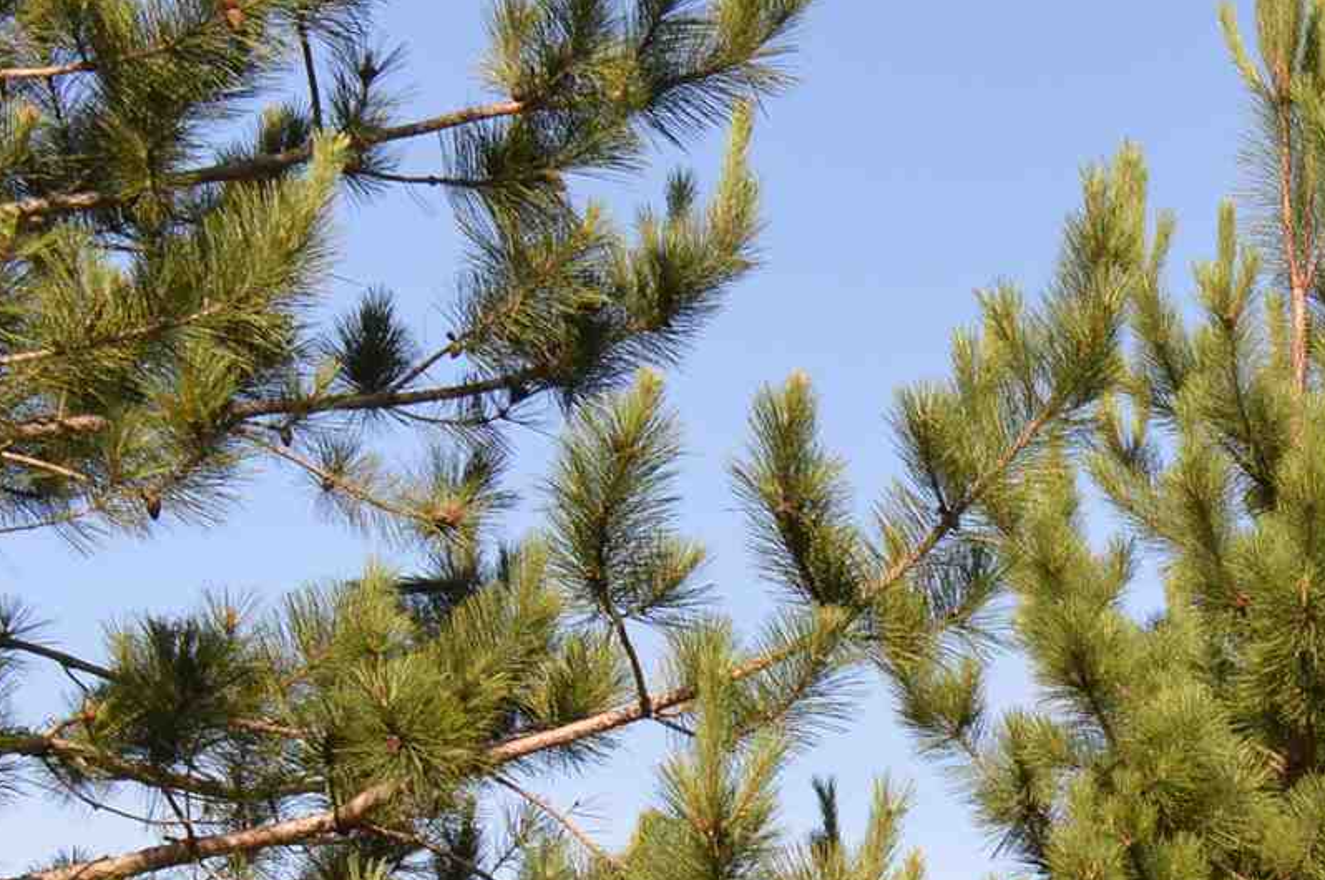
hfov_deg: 17.0
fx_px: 3823
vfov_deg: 12.0
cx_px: 2220
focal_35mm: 104
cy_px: 1611
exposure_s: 1/200
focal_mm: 18
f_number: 7.1
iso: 100
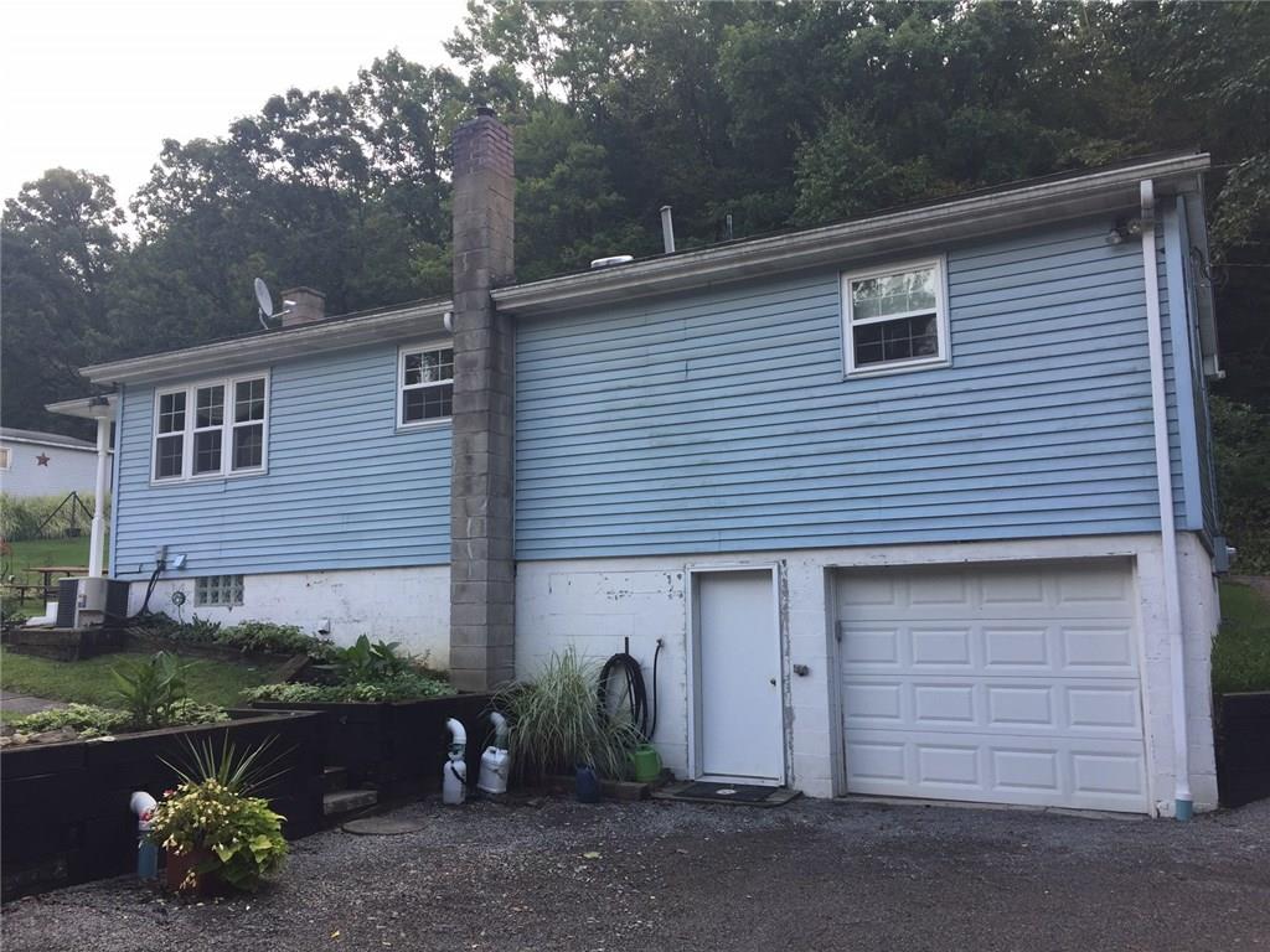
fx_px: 1064
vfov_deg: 48.2
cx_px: 635
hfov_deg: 61.7
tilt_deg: +4.6
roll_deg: +0.8
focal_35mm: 29
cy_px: 476
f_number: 2.2
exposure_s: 1/278
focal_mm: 4.15
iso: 32
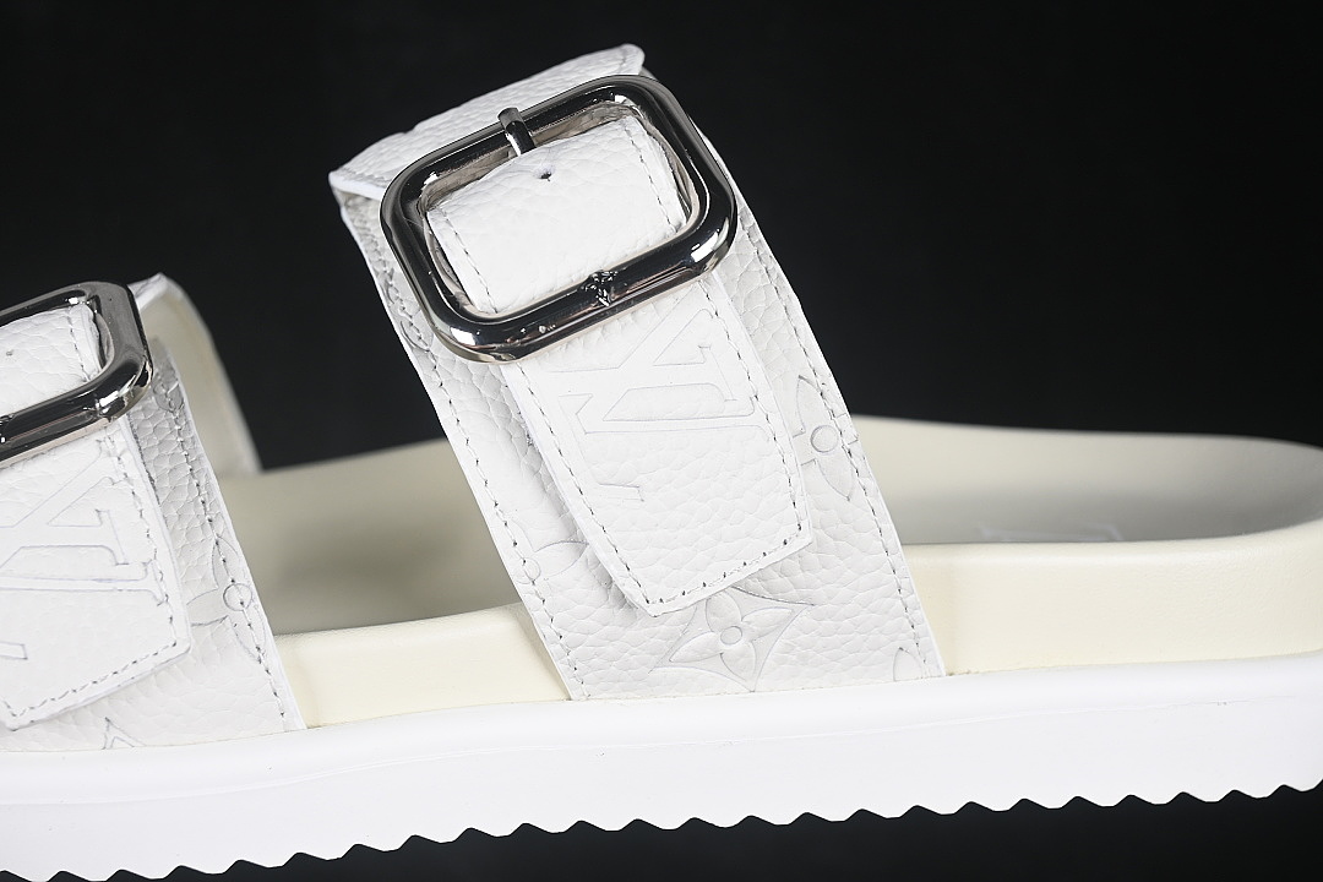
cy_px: 441
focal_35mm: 75
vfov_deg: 18.2
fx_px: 2756
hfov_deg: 27.0
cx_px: 662
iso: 160
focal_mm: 50
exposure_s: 1/80
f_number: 7.1
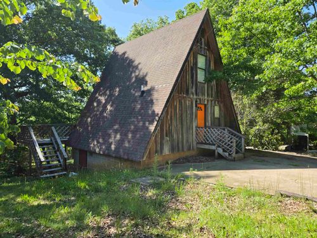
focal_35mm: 23
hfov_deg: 73.9
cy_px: 119
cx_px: 158
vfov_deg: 58.9
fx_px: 211
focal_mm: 5.4
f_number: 1.8
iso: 80
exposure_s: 1/1584
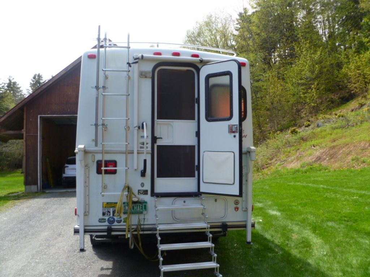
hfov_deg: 63.4
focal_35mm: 28
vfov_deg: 49.7
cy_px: 138
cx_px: 185
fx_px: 299
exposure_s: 1/250
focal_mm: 5
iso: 100
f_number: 3.3
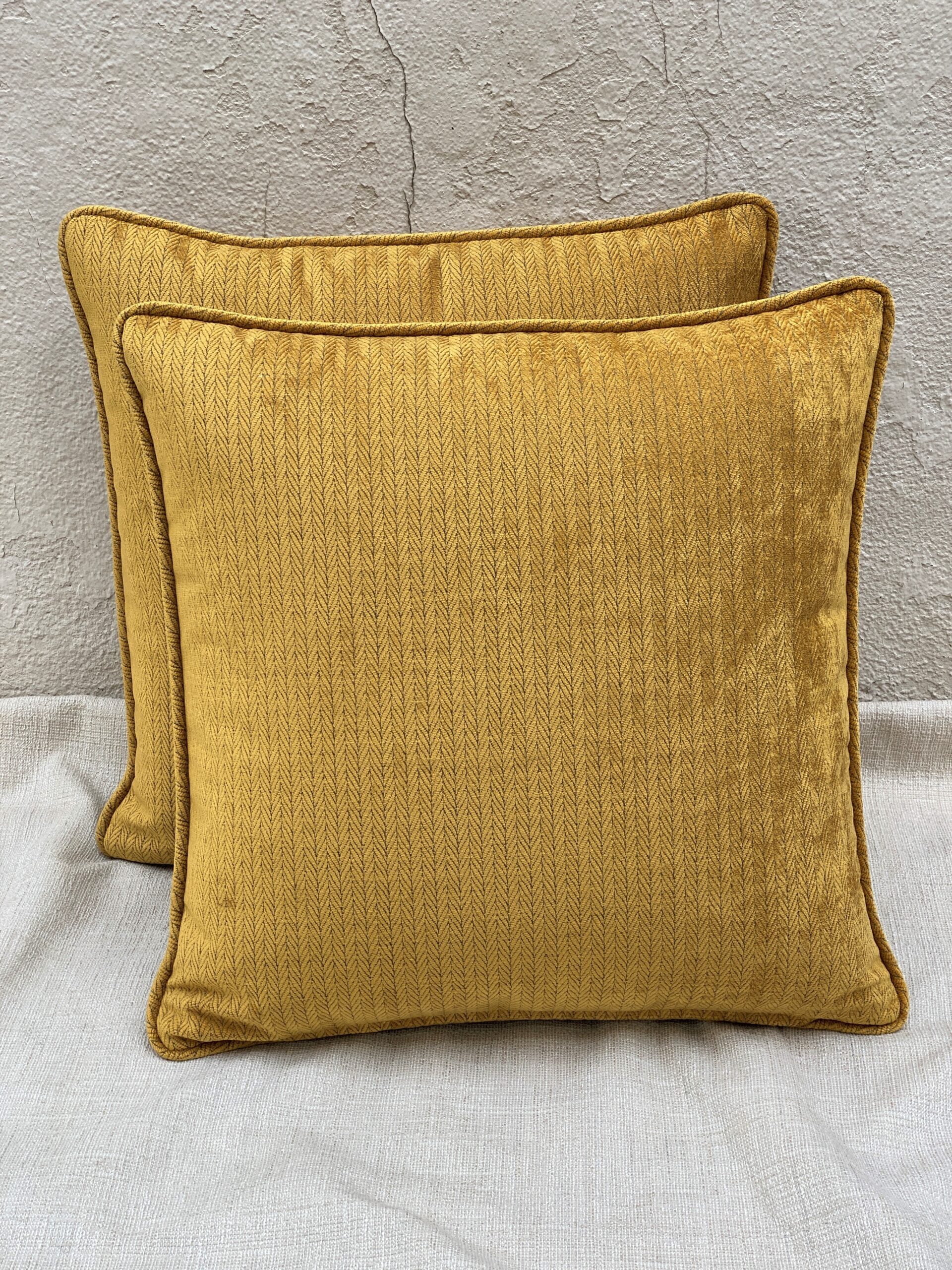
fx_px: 1907
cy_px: 635
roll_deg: +0.8
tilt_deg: -24.5
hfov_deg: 28.0
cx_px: 476
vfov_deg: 36.8
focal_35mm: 52
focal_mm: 6
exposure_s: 1/122
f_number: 2
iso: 20
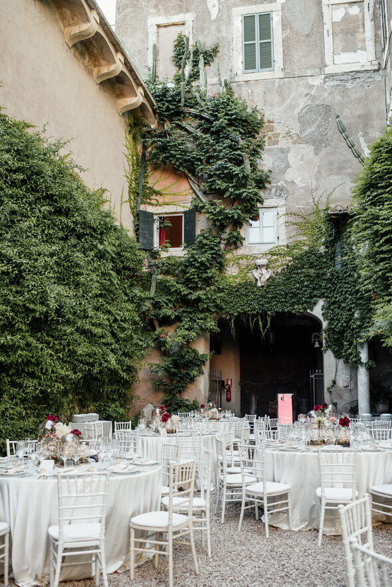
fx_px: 571
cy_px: 294
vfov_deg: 54.4
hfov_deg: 37.9
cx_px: 196
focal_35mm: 35
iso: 200
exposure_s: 1/400
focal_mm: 35
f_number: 3.2
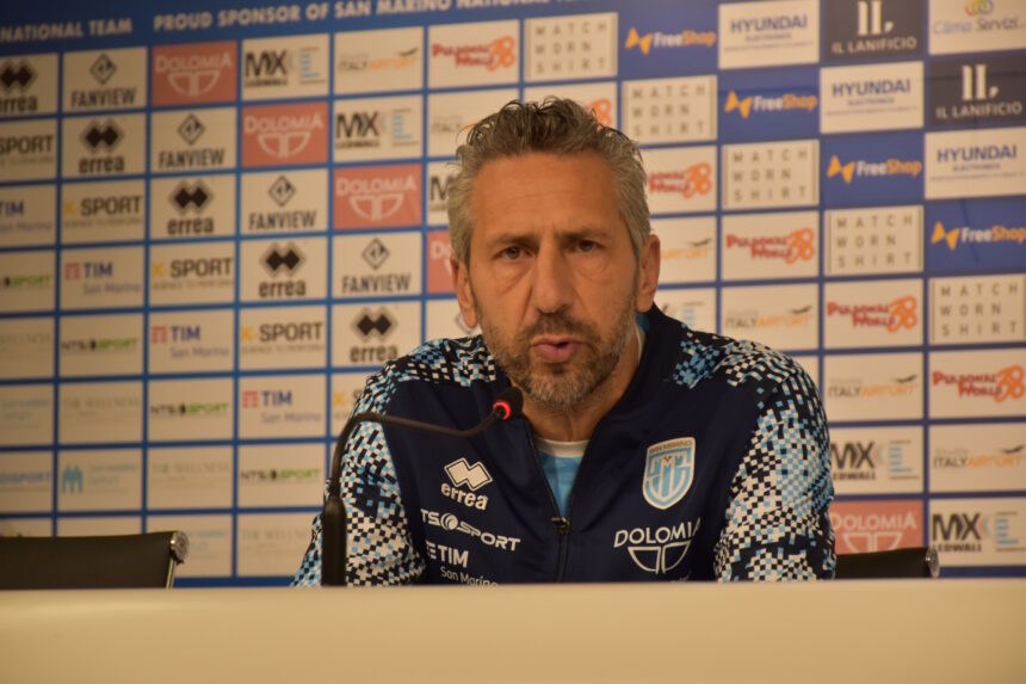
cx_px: 513
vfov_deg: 7.9
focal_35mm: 174
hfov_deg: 11.8
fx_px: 4958
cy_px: 342
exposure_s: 1/160
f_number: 6.3
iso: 400
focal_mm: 116
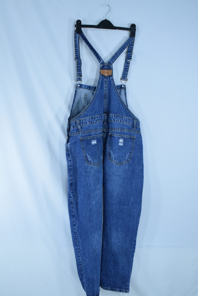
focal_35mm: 32
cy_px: 148
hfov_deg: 41.7
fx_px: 260
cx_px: 99
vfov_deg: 59.5
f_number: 9
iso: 3200
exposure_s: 1/320
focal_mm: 21
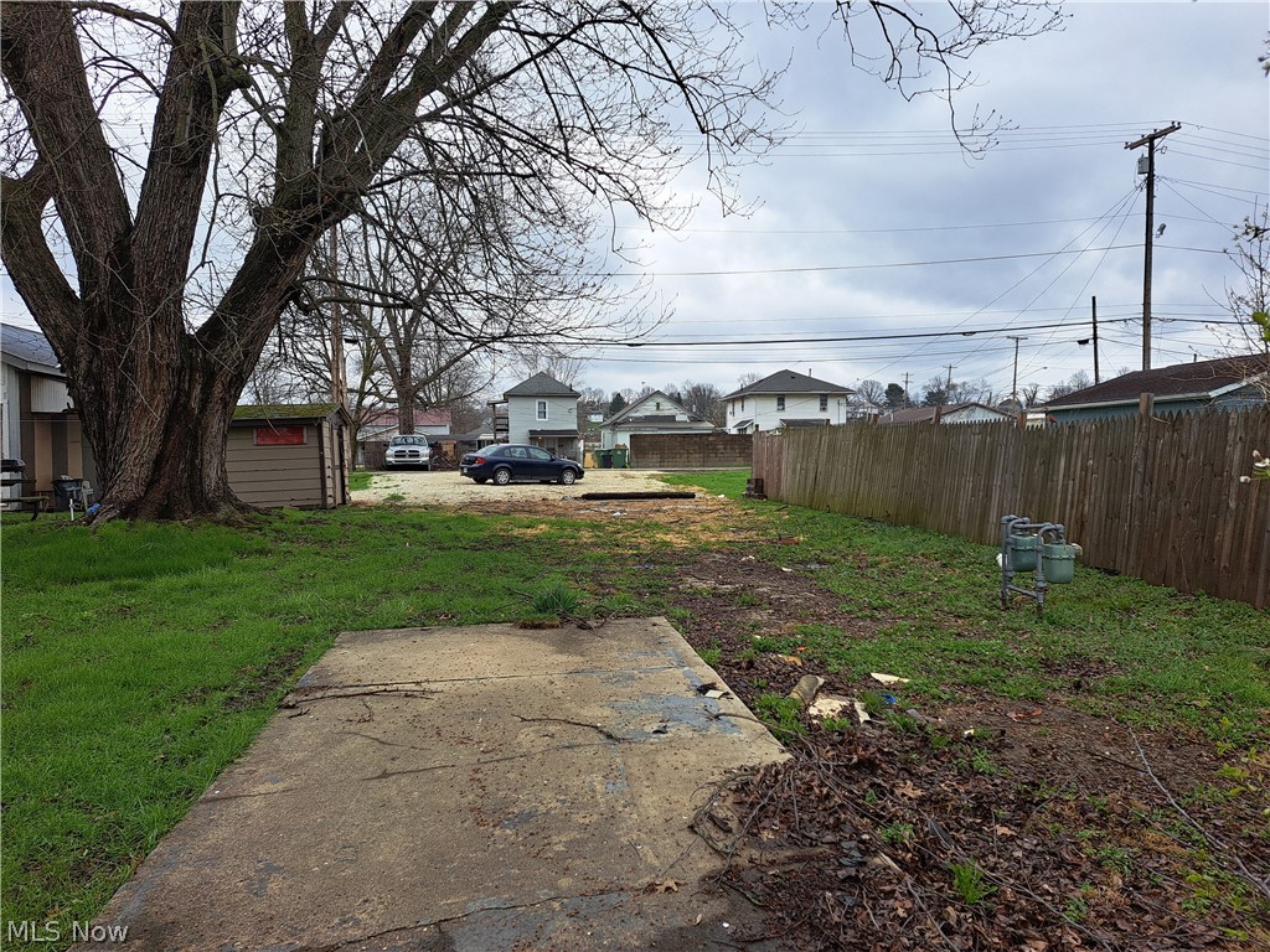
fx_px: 881
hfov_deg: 71.6
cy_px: 476
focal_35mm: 24
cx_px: 635
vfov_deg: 56.8
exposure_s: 1/1016
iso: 50
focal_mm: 5.23
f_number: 1.8
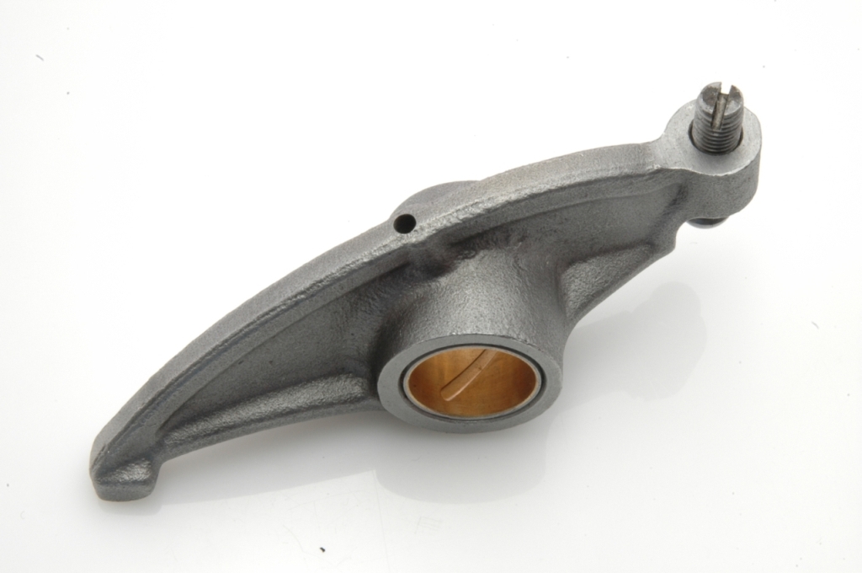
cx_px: 431
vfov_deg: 13.0
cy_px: 286
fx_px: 2511
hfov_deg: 19.5
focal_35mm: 105
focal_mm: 70
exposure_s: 1/1.3
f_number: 29
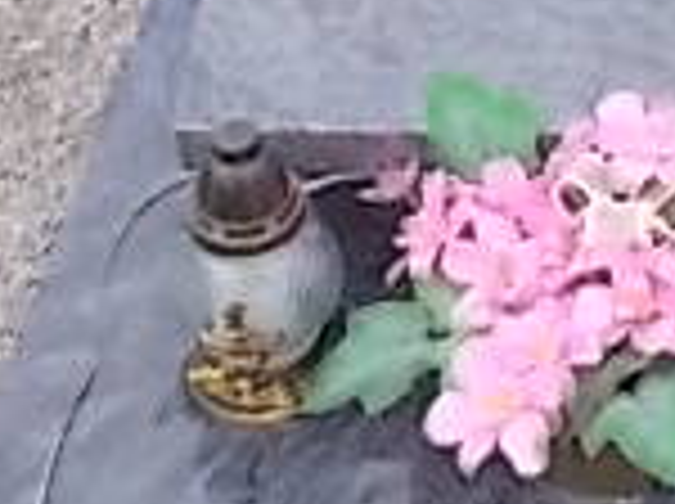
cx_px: 716
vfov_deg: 12.5
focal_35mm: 111
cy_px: -288
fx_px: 2161
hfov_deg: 17.2
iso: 80
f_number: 3.2
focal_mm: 4.6
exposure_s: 1/400
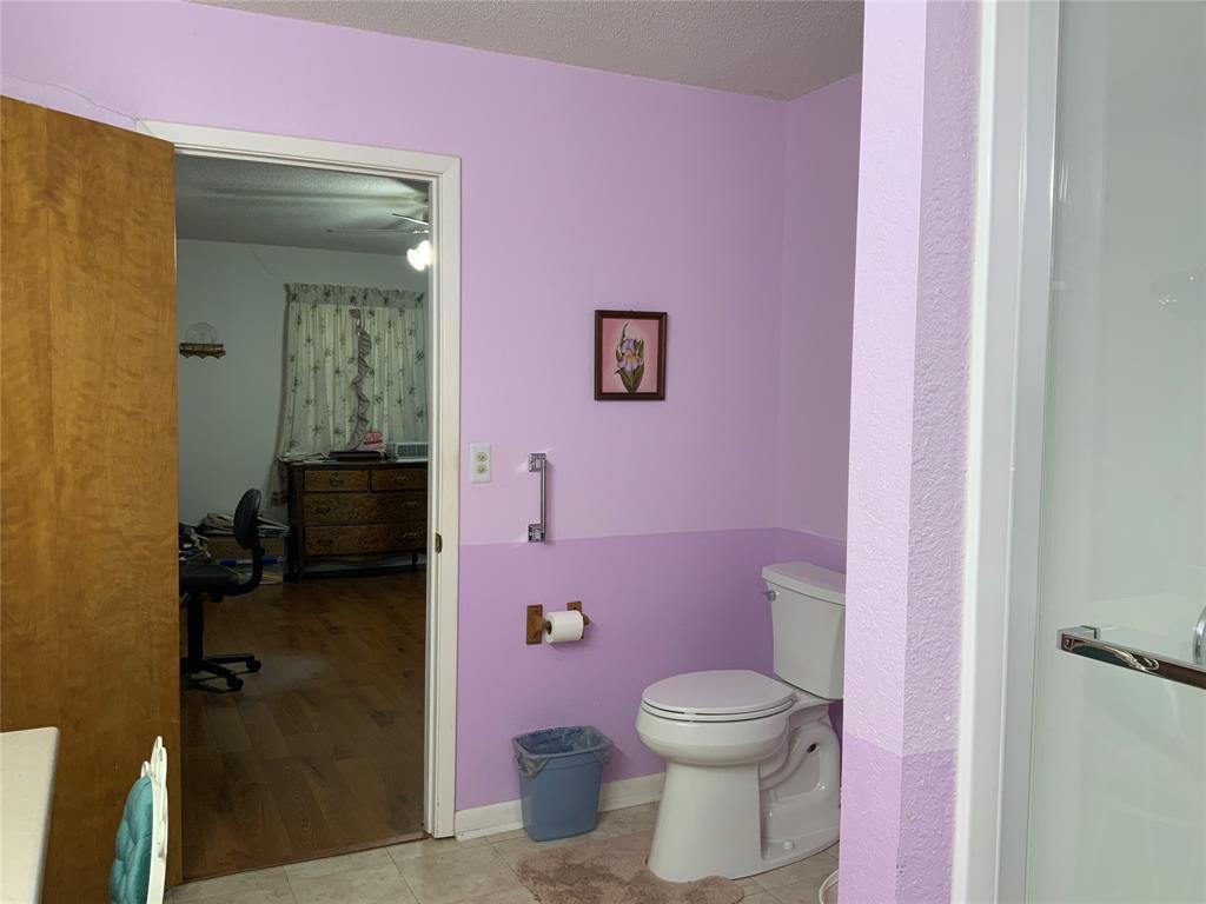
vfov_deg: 48.2
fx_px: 1010
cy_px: 452
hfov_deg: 61.7
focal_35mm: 29
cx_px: 603
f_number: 1.8
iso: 50
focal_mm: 3
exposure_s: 1/122
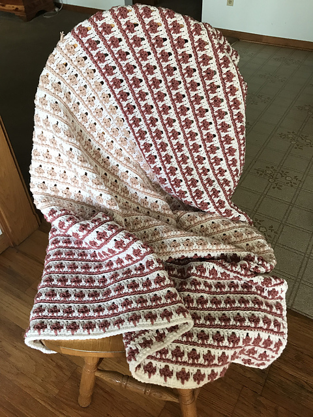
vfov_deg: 63.4
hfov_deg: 49.7
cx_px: 156
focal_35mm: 28
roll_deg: +2.6
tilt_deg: -41.1
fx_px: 338
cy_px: 208
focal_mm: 3.99
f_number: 1.8
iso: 32
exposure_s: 1/30
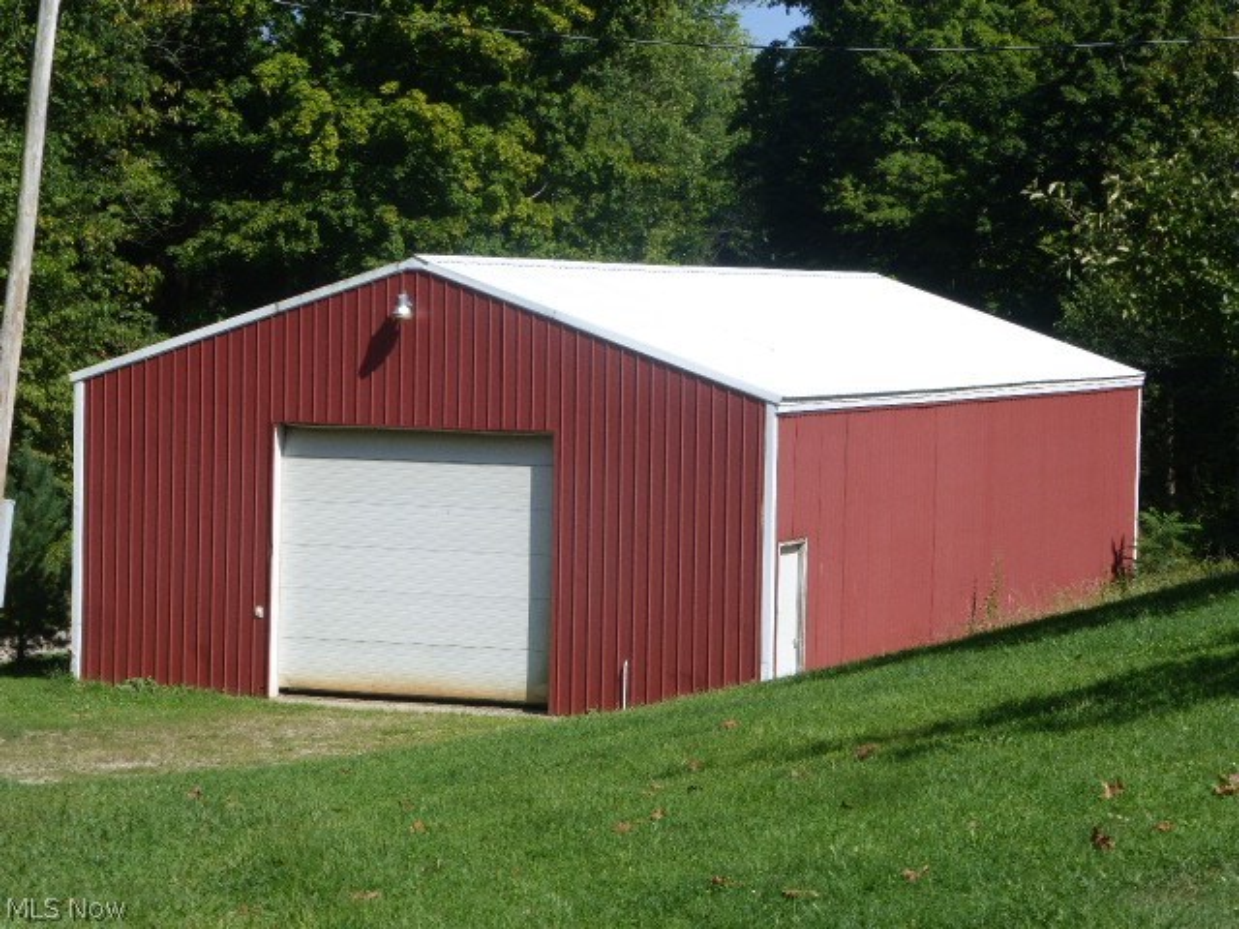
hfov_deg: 19.3
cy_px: 464
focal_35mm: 102
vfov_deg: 14.5
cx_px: 620
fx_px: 3651
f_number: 5.3
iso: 100
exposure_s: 1/500
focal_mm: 18.2
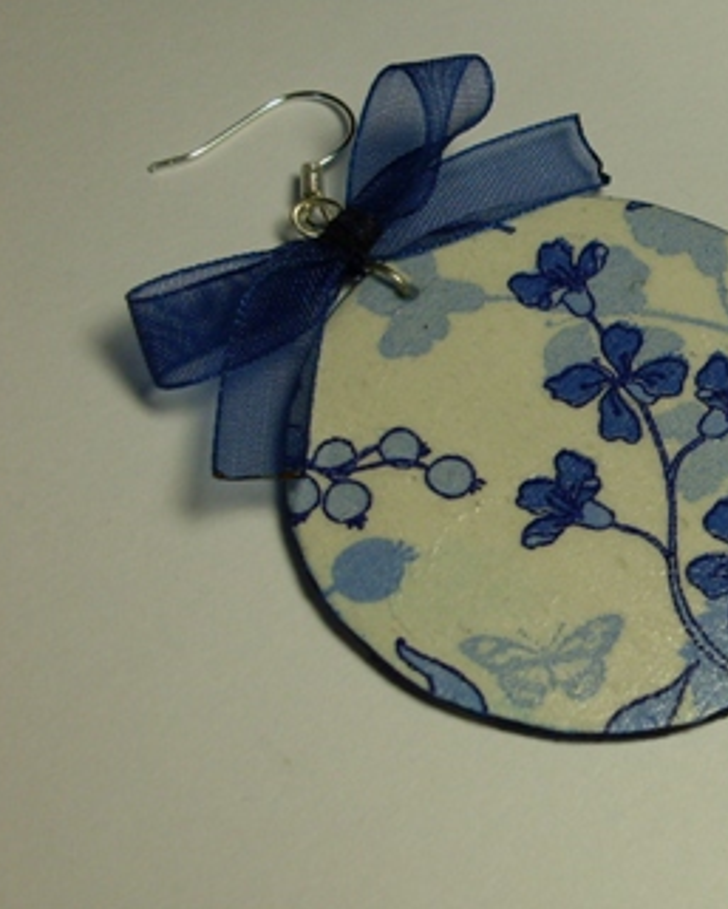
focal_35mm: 74
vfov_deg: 25.7
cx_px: 884
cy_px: 467
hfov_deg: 19.5
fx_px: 1992
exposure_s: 1/125
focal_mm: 6.3
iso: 80
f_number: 2.8
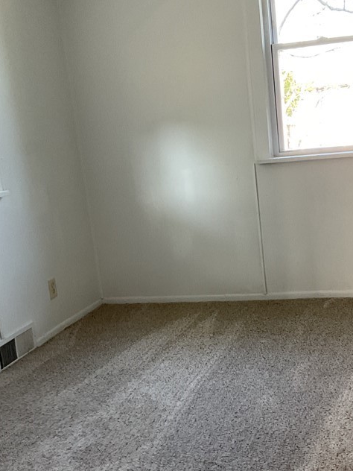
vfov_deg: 40.4
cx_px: 248
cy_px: 262
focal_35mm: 47
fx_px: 639
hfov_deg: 30.5
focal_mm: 3
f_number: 1.8
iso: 100
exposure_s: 1/60
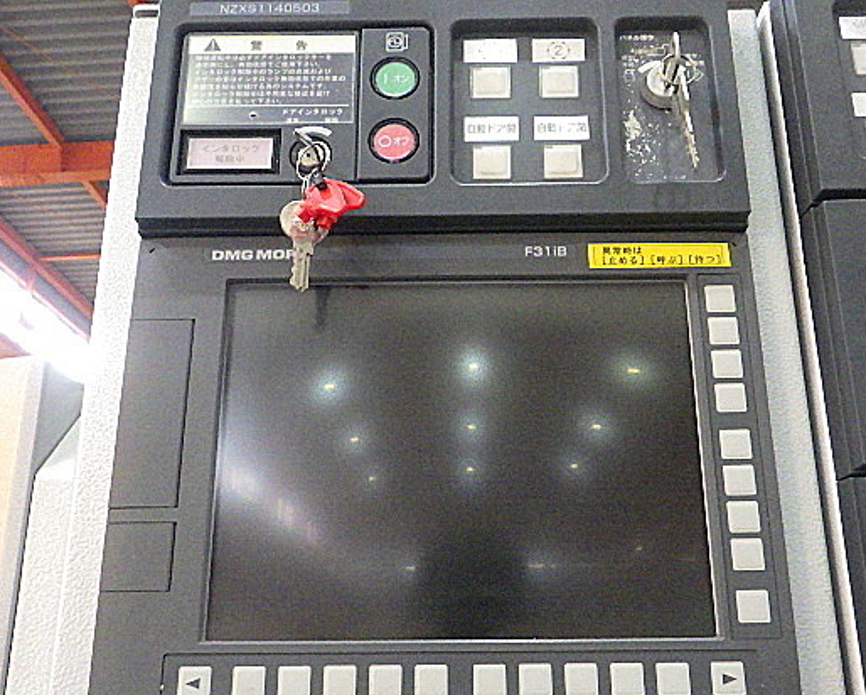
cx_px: 458
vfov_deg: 43.4
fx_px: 872
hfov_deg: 52.8
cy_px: 373
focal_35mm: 34
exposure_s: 1/45
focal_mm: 5
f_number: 3.5
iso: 1000
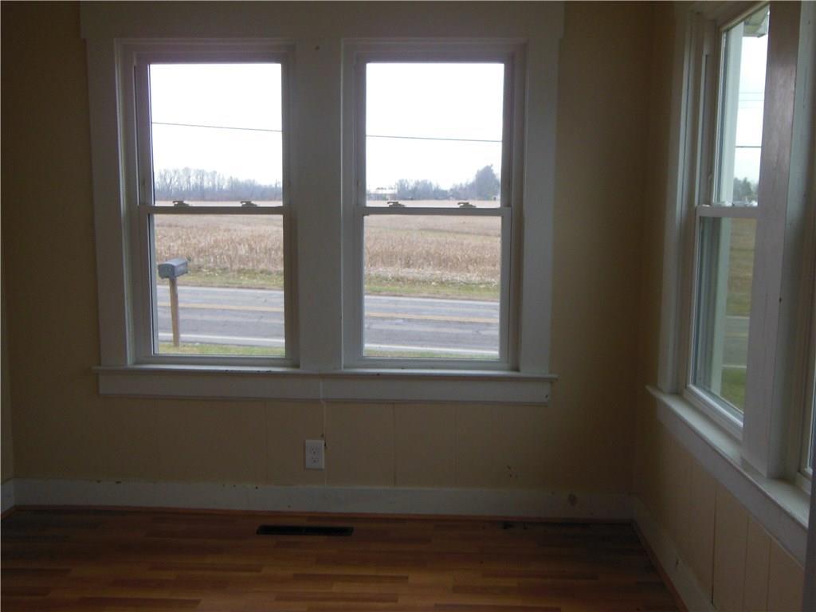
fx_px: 801
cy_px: 306
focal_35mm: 34
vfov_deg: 41.8
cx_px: 408
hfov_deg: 54.0
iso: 400
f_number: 3.9
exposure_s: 1/60
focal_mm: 6
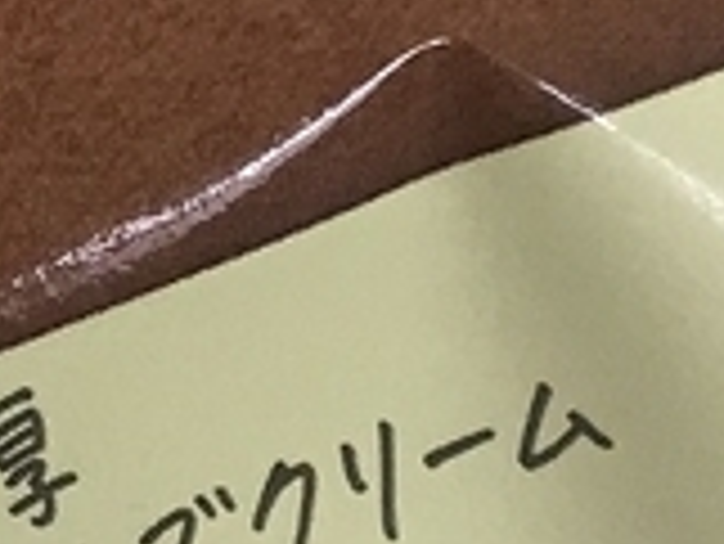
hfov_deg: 9.2
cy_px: -40
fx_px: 4375
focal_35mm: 209
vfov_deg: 7.1
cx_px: -328
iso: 40
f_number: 1.8
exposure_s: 1/24
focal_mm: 3.99
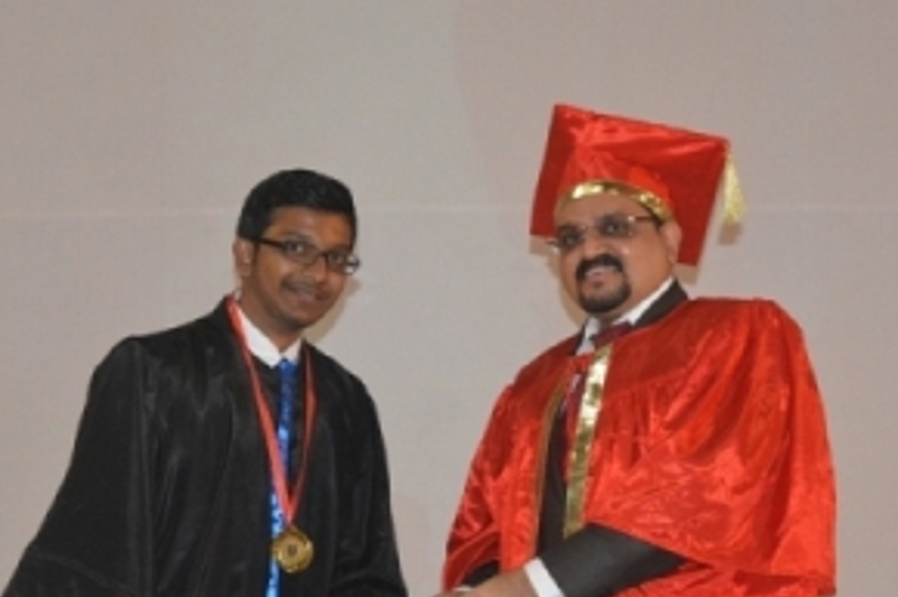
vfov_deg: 11.3
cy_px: 365
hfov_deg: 16.9
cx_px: 437
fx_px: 3016
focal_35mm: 121
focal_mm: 52
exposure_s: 1/60
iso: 3200
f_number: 5.6
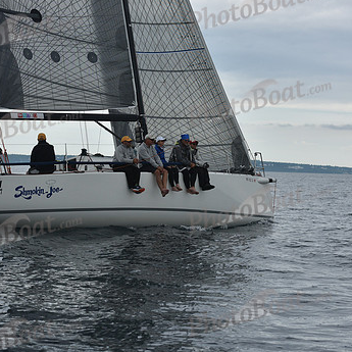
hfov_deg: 17.4
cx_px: 136
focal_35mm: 100
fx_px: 1150
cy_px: 168
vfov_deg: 17.4
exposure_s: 1/800
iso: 250
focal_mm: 70
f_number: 6.3
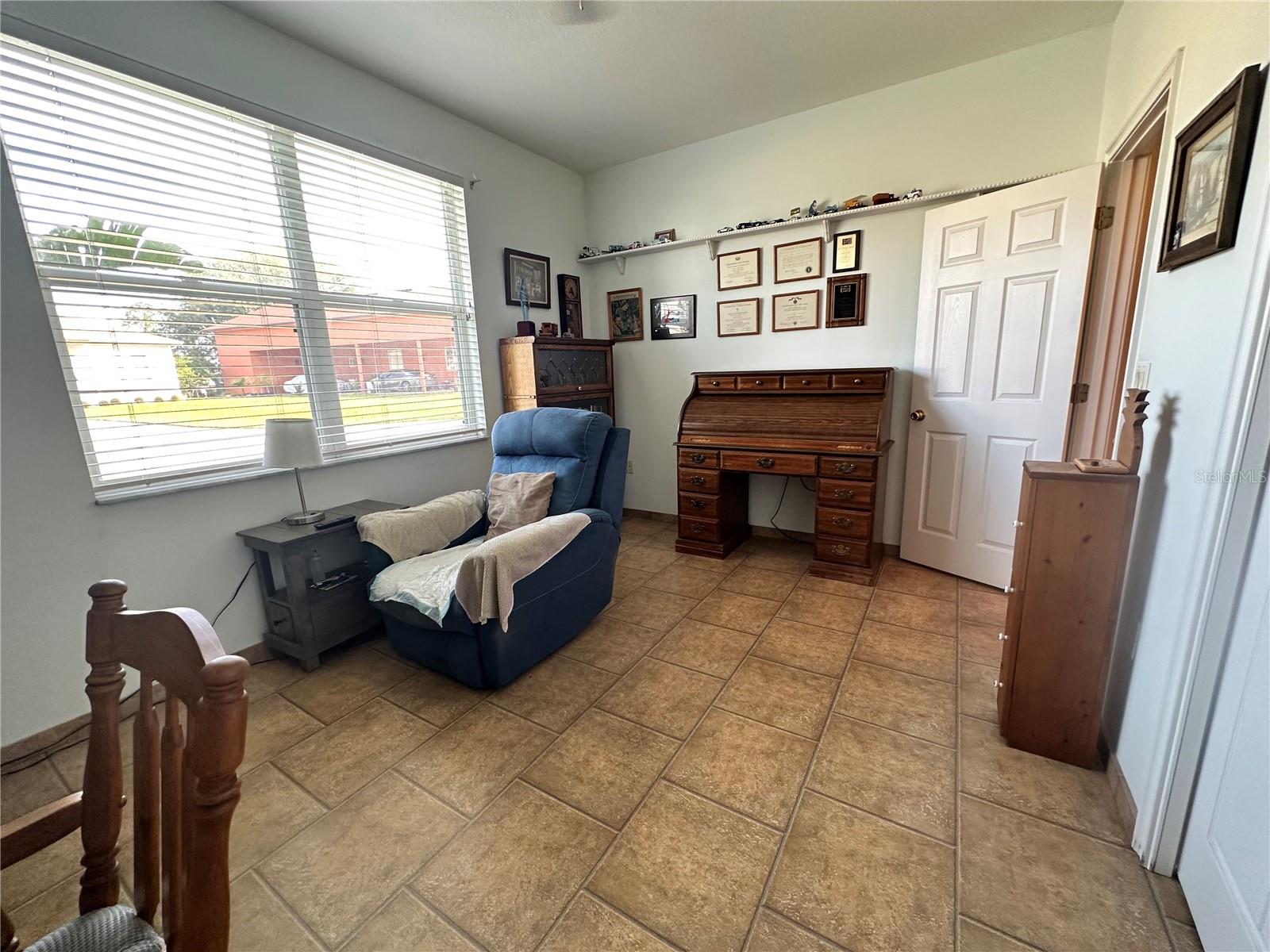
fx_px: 514
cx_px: 635
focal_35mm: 14
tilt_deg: -11.8
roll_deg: +2.1
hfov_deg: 102.1
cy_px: 476
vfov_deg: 85.7
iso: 160
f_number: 2.2
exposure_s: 1/60
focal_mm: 2.22
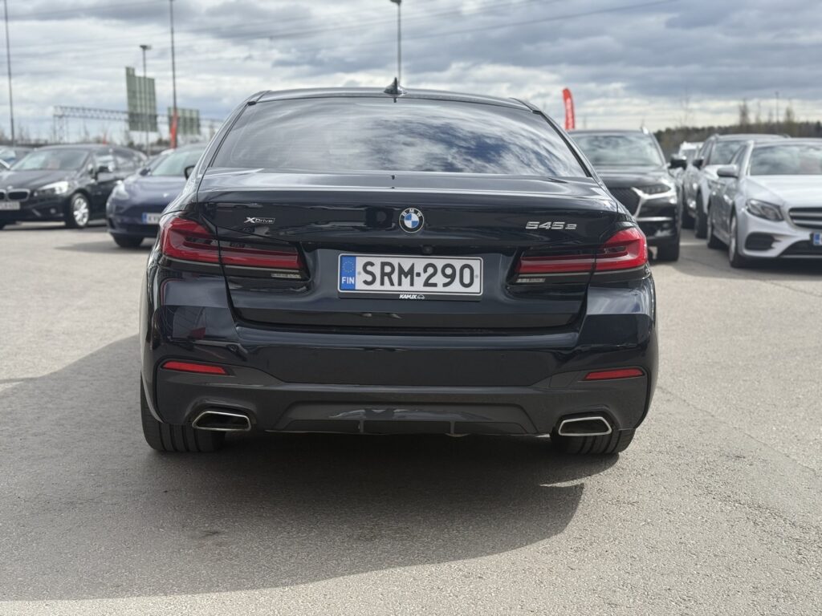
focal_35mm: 48
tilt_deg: -6.8
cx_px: 411
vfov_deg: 30.3
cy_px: 308
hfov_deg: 39.7
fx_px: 1140
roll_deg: +0.8
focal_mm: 6.76
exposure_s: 1/3096
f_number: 1.78
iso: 64
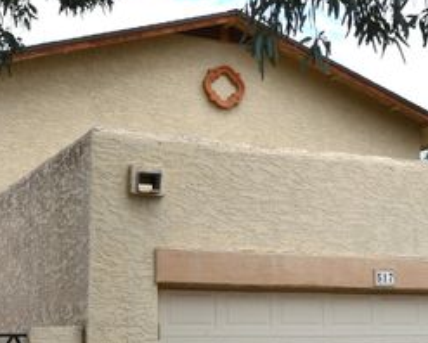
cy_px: 264
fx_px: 723
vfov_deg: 26.3
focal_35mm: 57
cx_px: 284
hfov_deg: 32.7
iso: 100
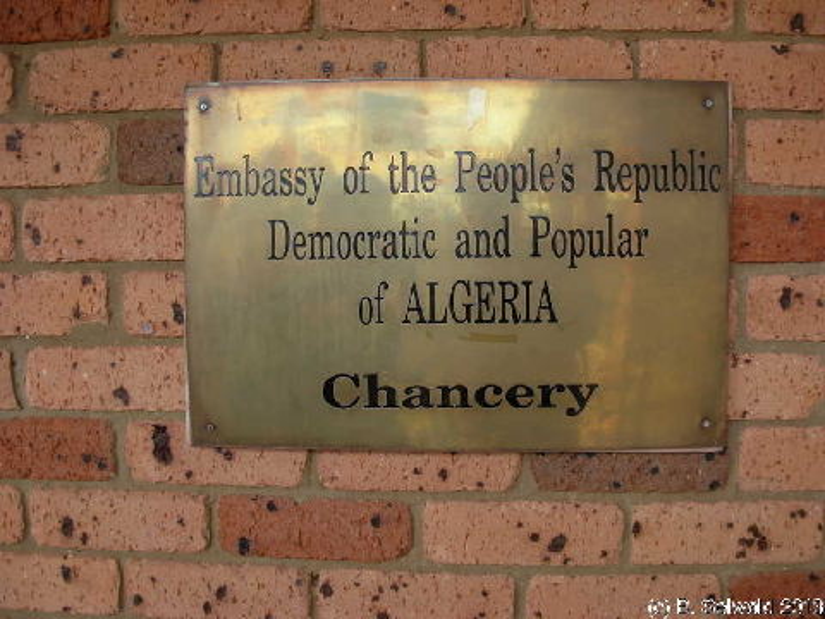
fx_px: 906
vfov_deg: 37.7
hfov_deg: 49.0
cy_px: 310
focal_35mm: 38
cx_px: 412
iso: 79
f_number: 2.9
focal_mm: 6.3
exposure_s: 1/171
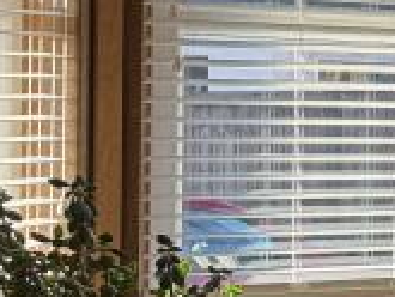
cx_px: 1051
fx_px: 1838
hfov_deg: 10.1
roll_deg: -1.1
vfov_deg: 9.2
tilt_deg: +0.4
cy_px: 132
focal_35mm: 161
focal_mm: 5.96
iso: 40
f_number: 1.6
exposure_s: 1/195
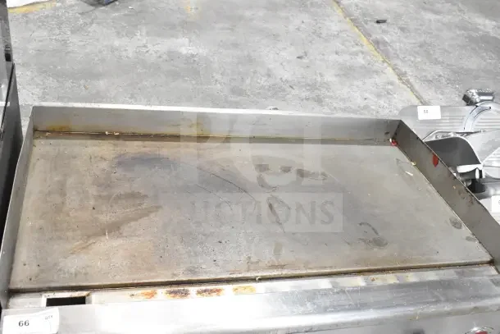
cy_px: 167
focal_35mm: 36
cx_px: 250
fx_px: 500
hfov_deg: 53.1
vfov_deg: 36.9
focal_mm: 24
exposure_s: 1/200
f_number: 9
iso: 6400
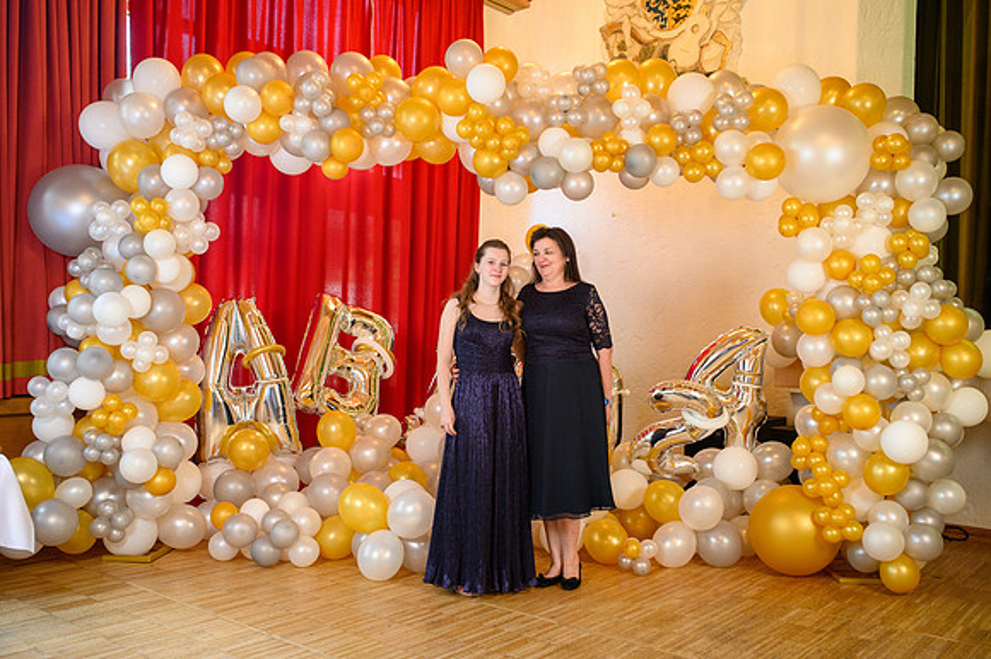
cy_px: 330
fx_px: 963
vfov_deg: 37.8
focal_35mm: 35
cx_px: 496
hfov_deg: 54.5
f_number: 3.5
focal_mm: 35
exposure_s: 1/100
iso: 1250
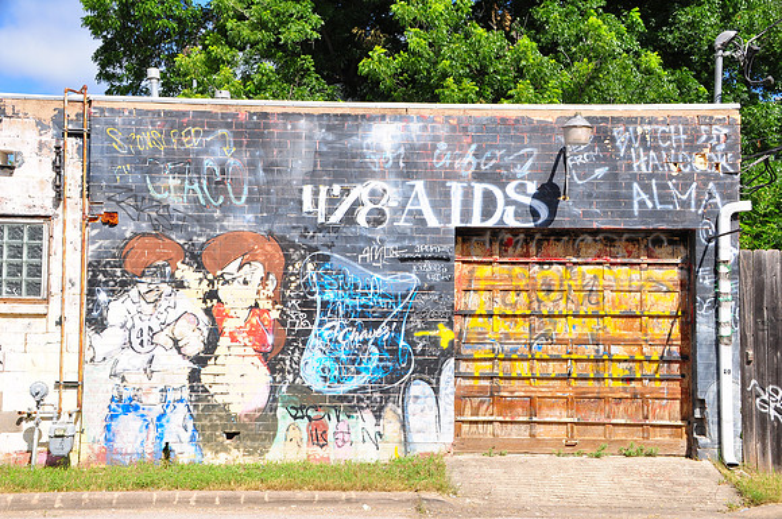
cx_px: 391
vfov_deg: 28.9
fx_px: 1009
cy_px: 260
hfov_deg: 42.4
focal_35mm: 46
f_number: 14
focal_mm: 31
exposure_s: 1/125
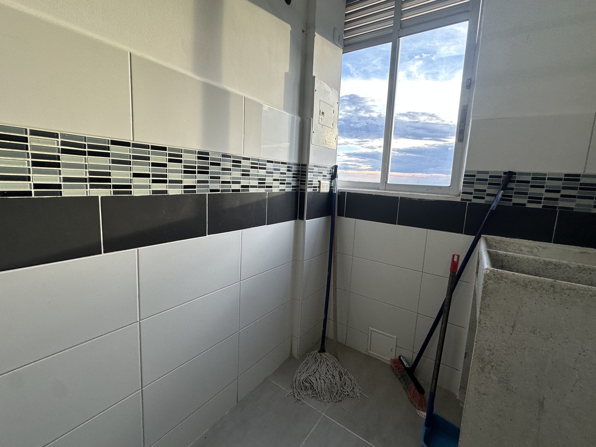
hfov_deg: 98.2
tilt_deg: -6.0
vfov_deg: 81.7
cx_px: 305
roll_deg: -2.3
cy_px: 212
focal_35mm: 15
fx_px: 258
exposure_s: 1/120
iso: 80
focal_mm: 2.22
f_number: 2.2
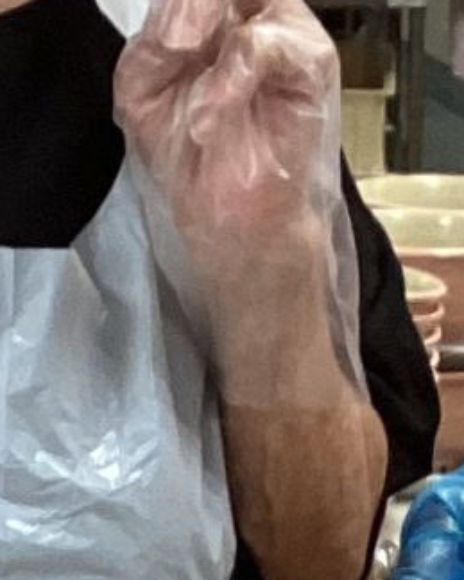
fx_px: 4105
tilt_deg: -17.0
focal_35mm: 239
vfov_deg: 8.0
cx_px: 498
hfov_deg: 6.4
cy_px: 750
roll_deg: -2.1
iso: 80
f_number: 2.4
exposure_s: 1/50
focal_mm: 3.3
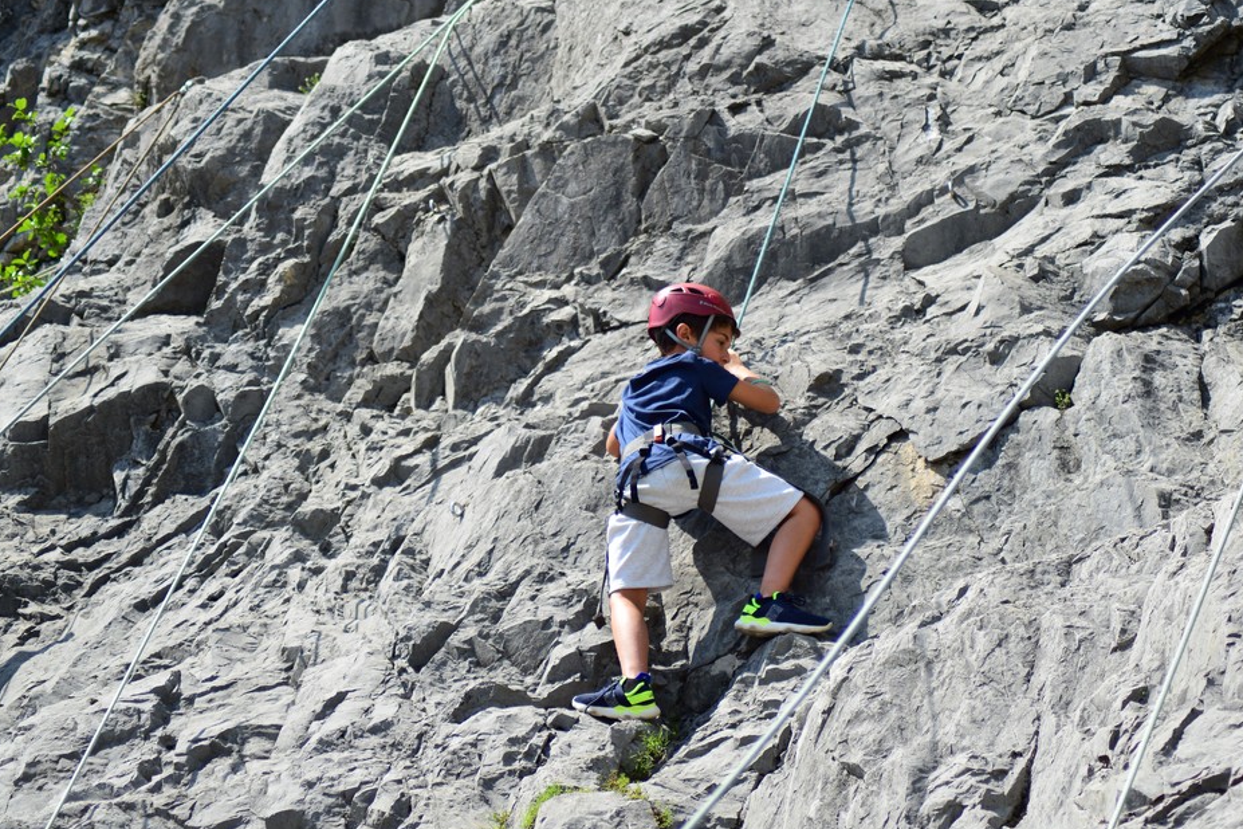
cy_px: 400
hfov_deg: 17.6
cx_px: 665
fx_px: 4005
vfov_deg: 11.8
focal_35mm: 116
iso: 180
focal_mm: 70
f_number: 4
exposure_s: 1/1000
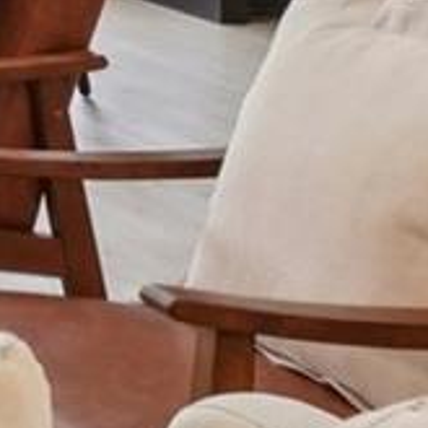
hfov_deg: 8.9
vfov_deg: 11.6
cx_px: -1061
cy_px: -412
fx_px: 1904
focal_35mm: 136
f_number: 8
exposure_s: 1/30
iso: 125
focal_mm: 11
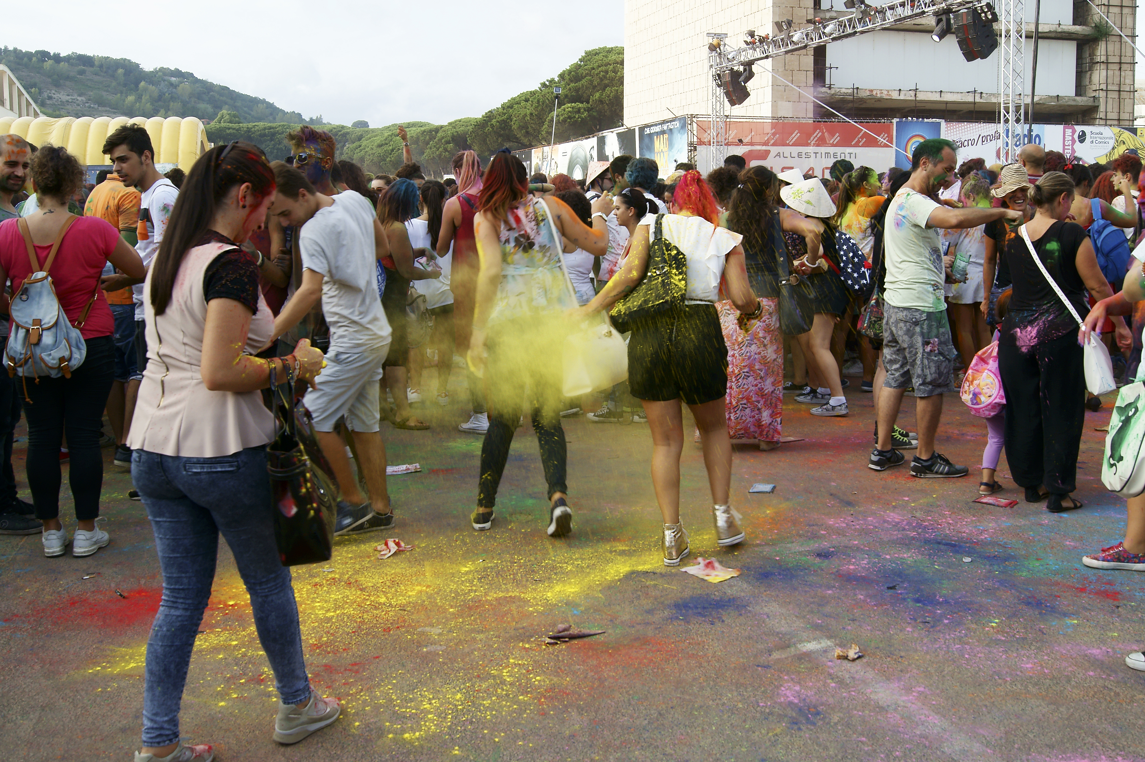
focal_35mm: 30
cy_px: 381
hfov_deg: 62.0
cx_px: 572
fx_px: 953
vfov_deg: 43.5
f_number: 9
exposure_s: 1/100
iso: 100
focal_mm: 20
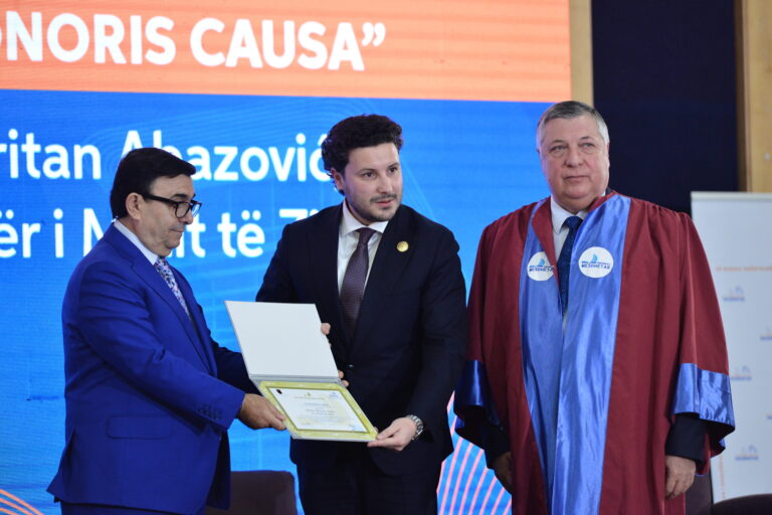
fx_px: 4289
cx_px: 386
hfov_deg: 10.3
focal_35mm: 200
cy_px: 258
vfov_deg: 6.9
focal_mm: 200
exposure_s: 1/160
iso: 3200
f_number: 3.2
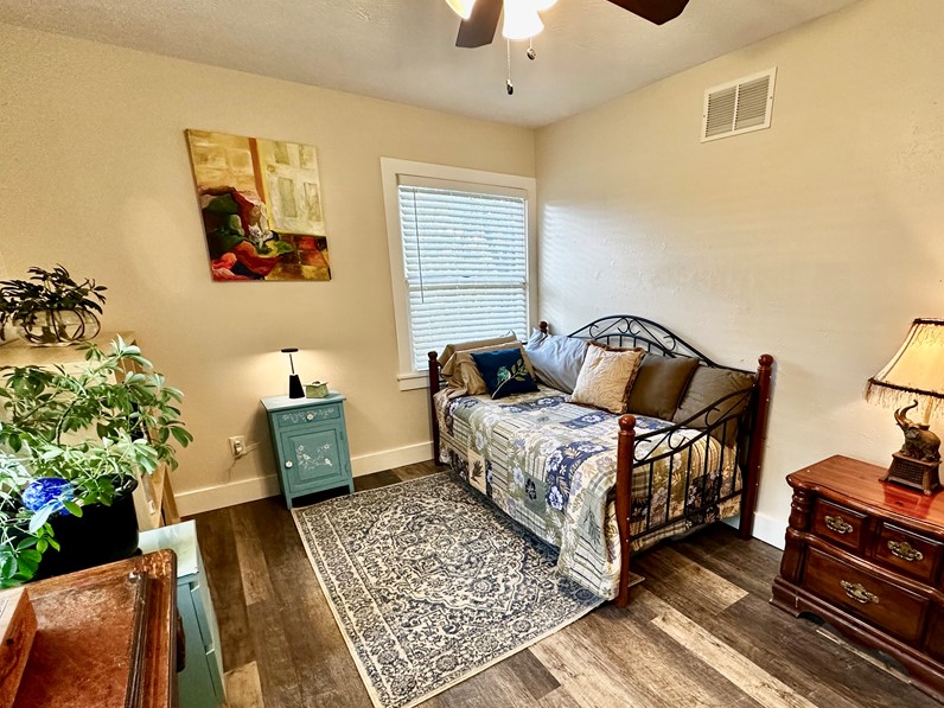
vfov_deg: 71.1
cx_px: 569
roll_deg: +0.1
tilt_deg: -14.6
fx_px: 491
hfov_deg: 86.6
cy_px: 412
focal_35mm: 18
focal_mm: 2.22
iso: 200
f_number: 2.2
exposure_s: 1/60
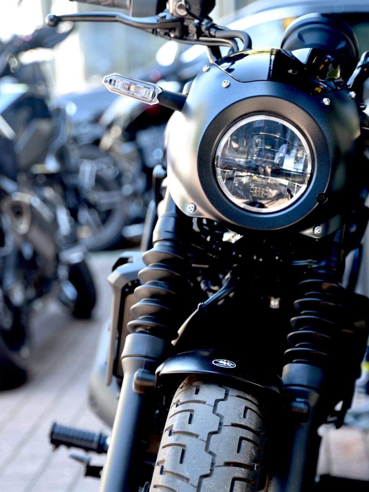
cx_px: 267
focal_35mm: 107
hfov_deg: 13.8
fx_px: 1521
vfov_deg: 18.3
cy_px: 334
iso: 100
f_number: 2.8
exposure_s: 1/30
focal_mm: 60
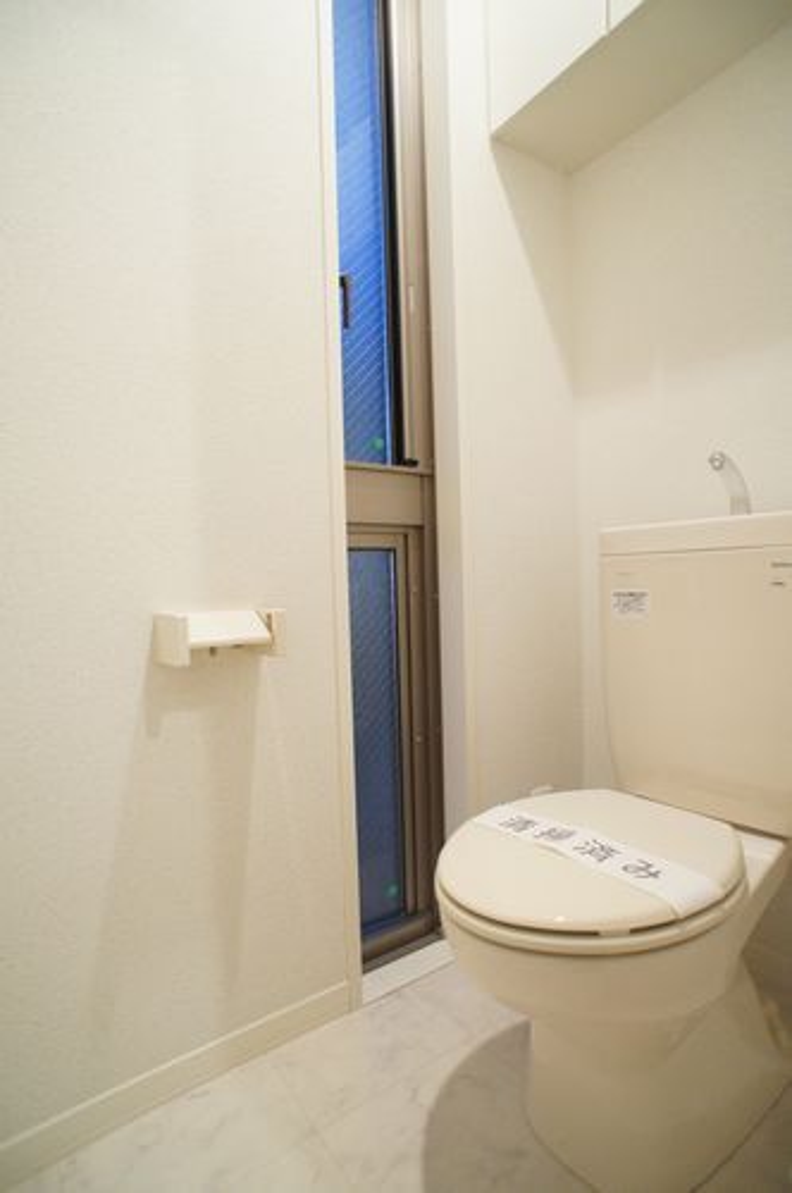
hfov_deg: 53.0
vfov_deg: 73.8
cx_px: 396
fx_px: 794
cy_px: 596
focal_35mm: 24
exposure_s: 1/60
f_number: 3.2
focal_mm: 16
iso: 1600
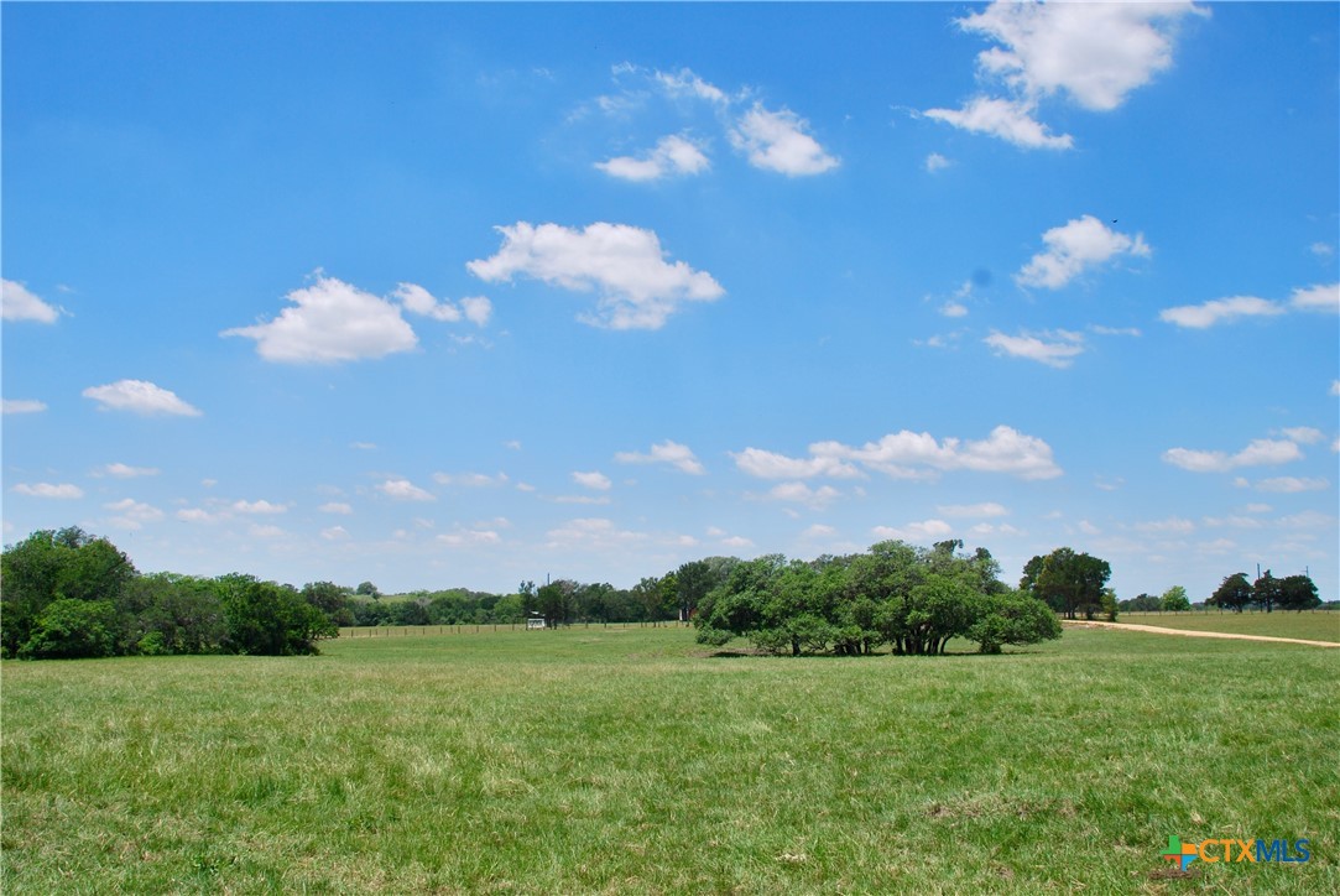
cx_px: 670
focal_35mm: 33
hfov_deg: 57.2
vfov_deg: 40.0
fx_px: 1229
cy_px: 448
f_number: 9
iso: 100
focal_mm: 22
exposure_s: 1/320
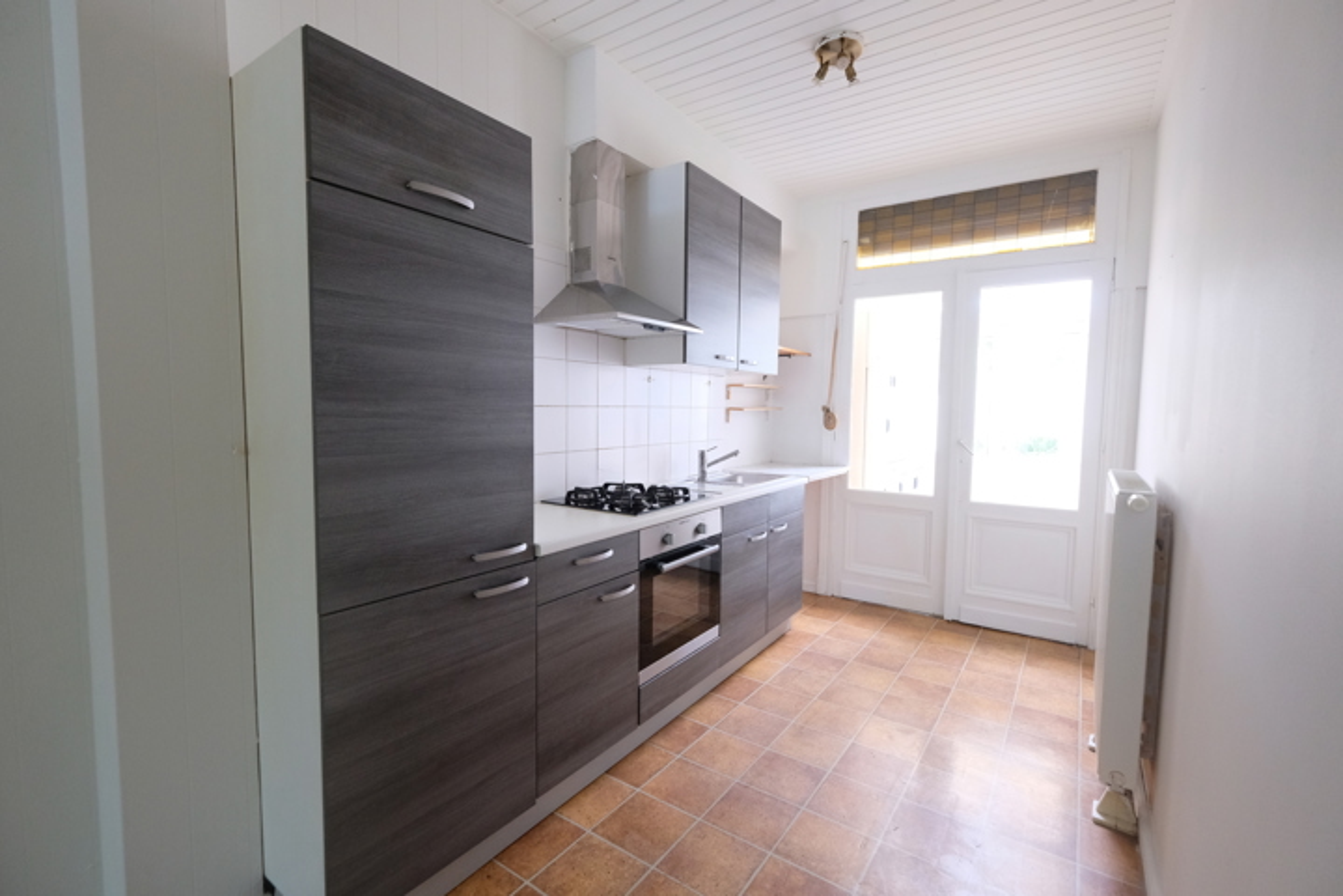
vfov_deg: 77.3
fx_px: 560
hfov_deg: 100.4
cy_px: 448
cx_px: 672
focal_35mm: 15
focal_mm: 10
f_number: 4
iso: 2000
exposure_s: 1/60
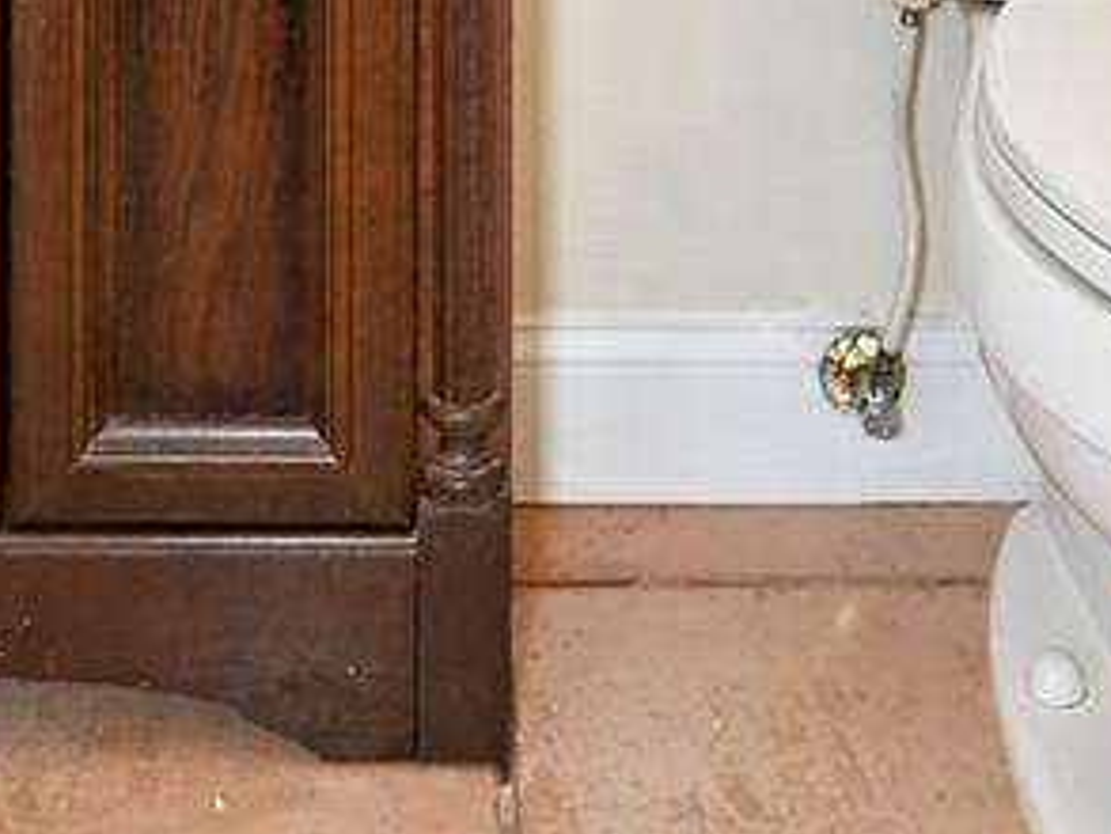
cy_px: -406
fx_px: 2023
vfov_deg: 20.2
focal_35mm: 63
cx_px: 497
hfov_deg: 30.7
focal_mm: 16
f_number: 5.6
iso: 200
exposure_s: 1/200
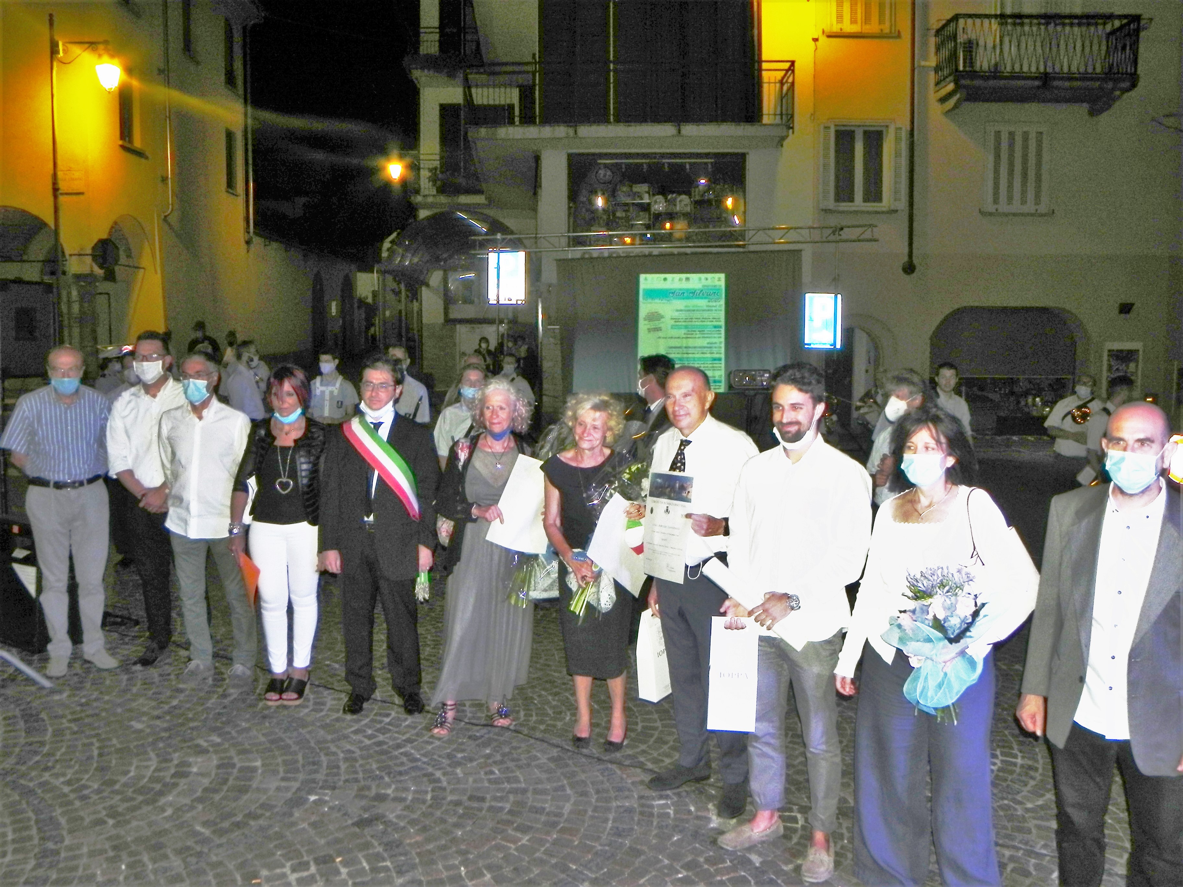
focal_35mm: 29
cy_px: 444
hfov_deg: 61.7
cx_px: 592
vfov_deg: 48.2
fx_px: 991
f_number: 5
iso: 200
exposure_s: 1/30
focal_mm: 5.2
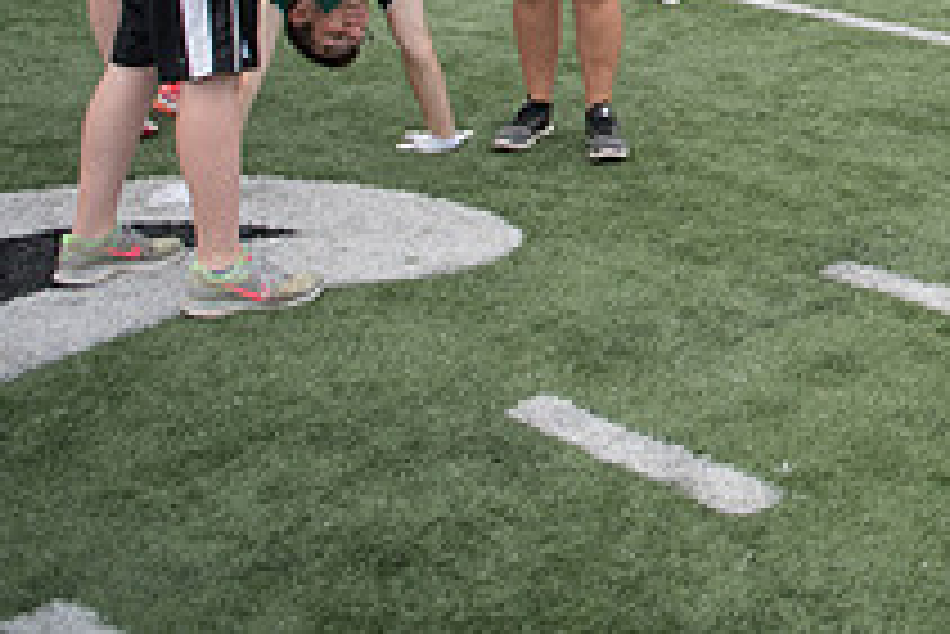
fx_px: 1743
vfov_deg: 18.9
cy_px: -232
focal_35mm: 66
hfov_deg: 27.4
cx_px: 1090
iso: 400
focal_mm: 24
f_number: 2.8
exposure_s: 1/400
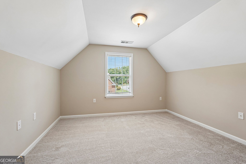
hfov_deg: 96.7
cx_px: 123
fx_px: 109
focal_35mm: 16
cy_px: 82
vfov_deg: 73.7
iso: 800
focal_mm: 16
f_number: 8
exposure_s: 1/25
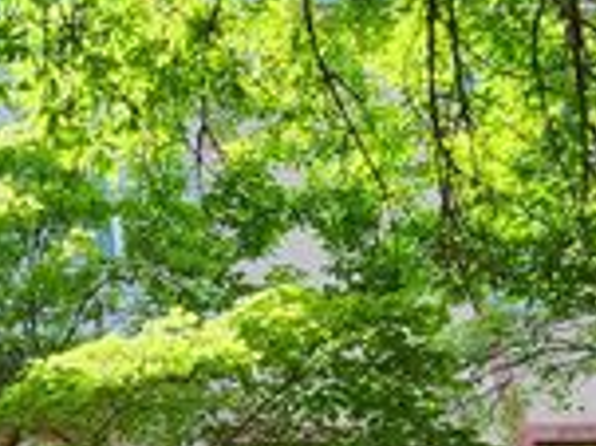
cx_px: -103
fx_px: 740
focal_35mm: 43
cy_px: 491
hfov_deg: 35.5
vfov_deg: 30.1
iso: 50
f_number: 2.2
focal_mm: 2.2
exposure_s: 1/129
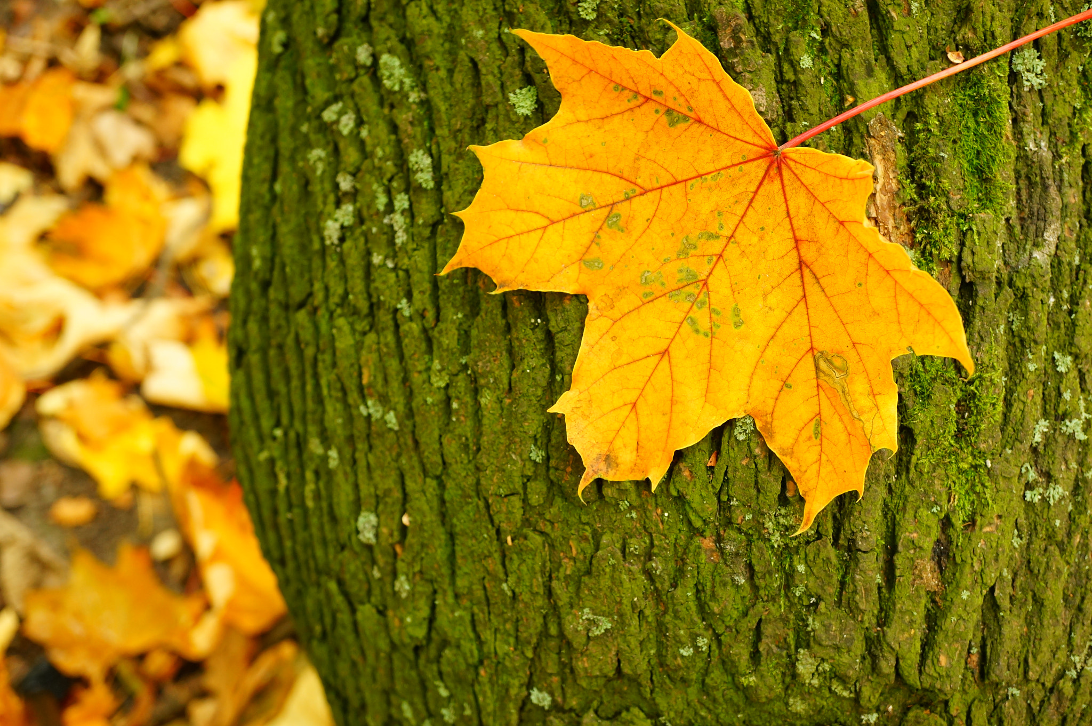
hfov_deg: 43.6
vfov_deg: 29.8
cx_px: 546
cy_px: 363
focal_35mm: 45
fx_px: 1364
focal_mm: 30
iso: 400
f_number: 5
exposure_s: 1/5
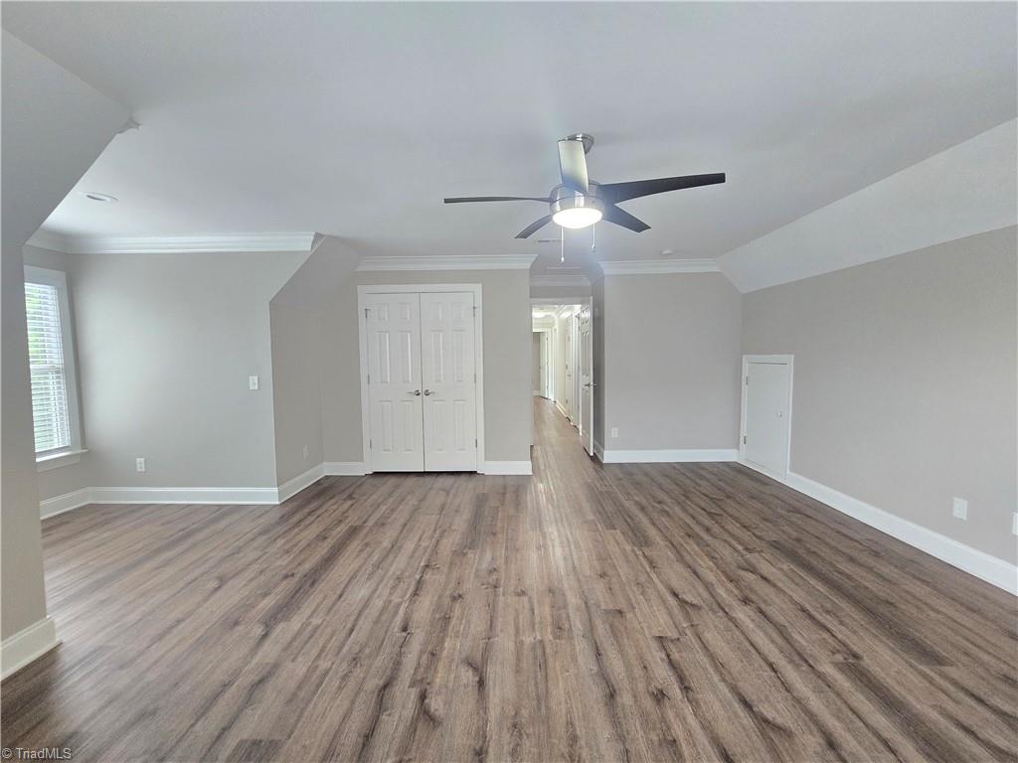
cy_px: 382
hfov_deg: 106.2
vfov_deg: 89.9
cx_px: 509
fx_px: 382
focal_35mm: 13
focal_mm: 2.2
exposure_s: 1/60
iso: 400
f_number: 2.2
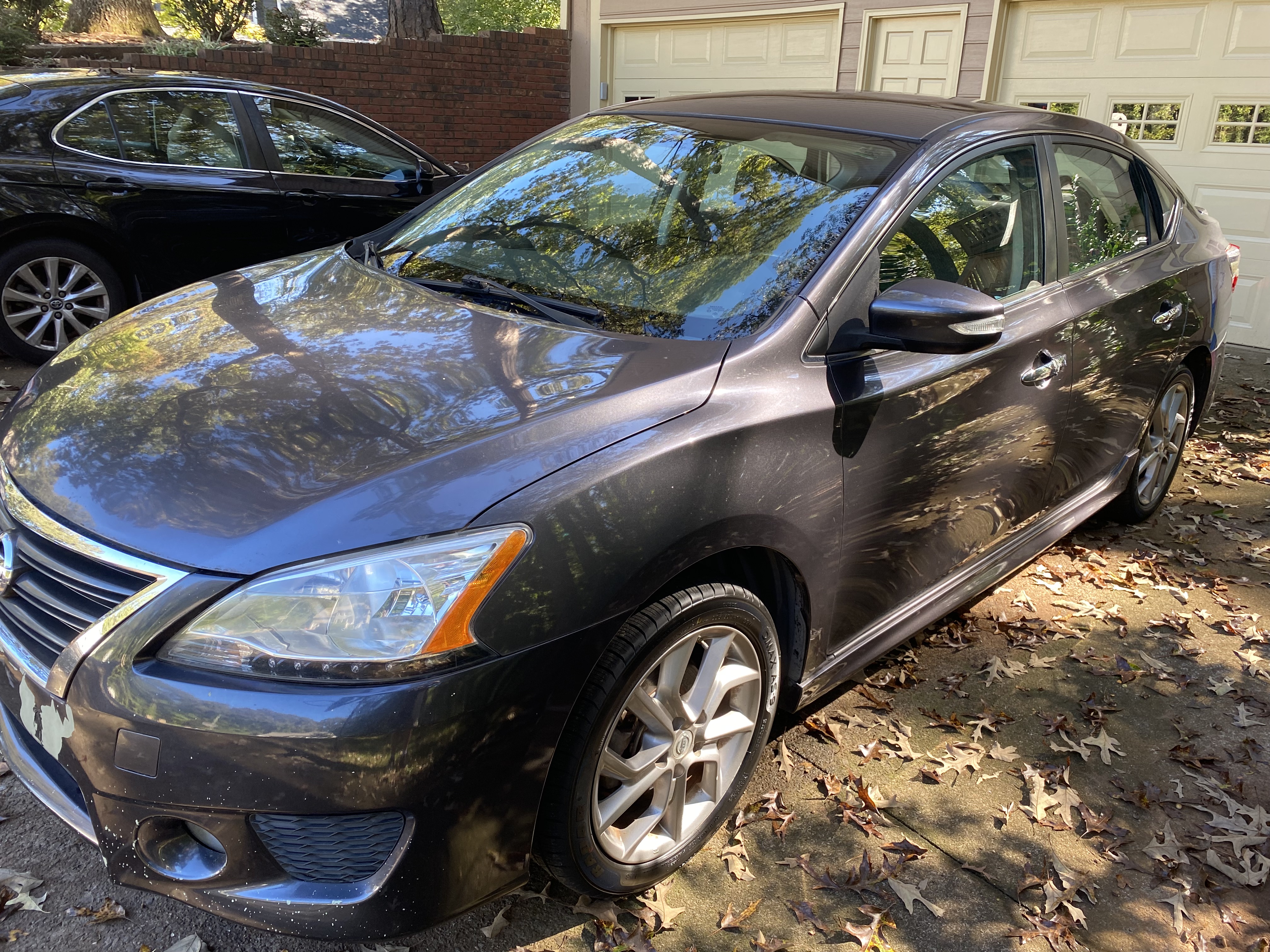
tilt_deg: -20.7
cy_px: 476
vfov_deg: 53.1
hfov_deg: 67.3
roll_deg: -1.0
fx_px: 954
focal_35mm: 26
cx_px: 635
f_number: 1.8
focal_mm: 4.25
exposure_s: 1/121
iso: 64
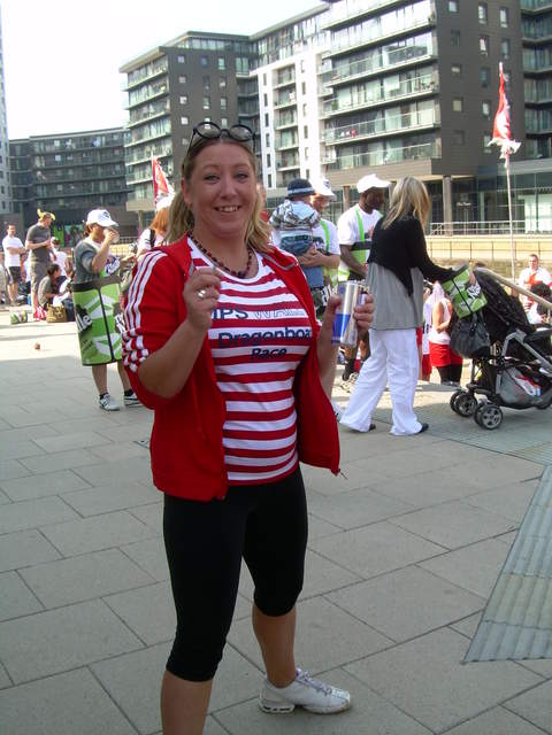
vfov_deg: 49.0
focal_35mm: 38
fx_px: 808
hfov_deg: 37.7
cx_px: 276
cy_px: 368
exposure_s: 1/136
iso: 50
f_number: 4.6
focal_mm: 6.3
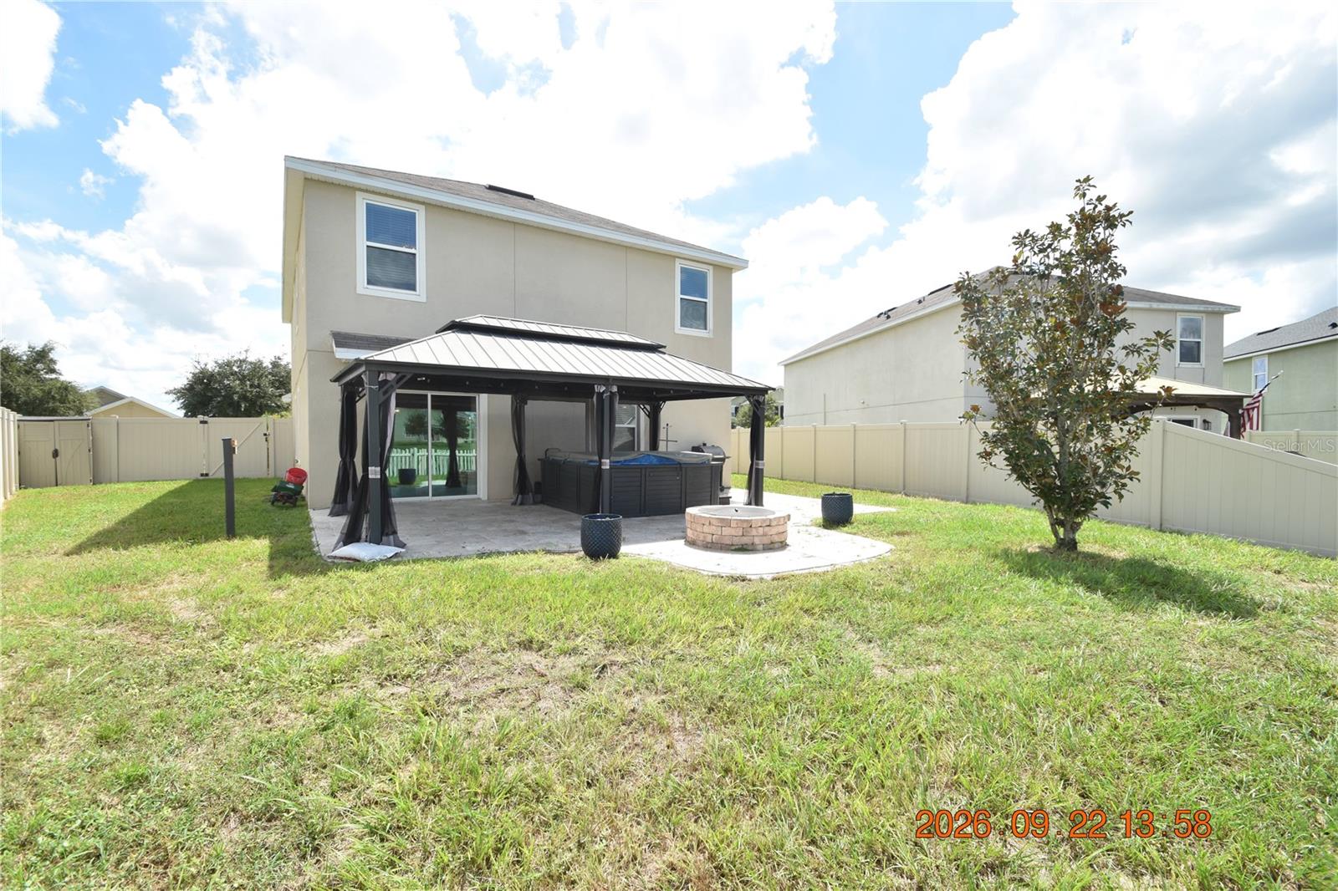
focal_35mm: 15
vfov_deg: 77.3
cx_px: 669
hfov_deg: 100.4
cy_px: 446
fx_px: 557
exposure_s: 1/350
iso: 200
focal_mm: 10
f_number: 9.5
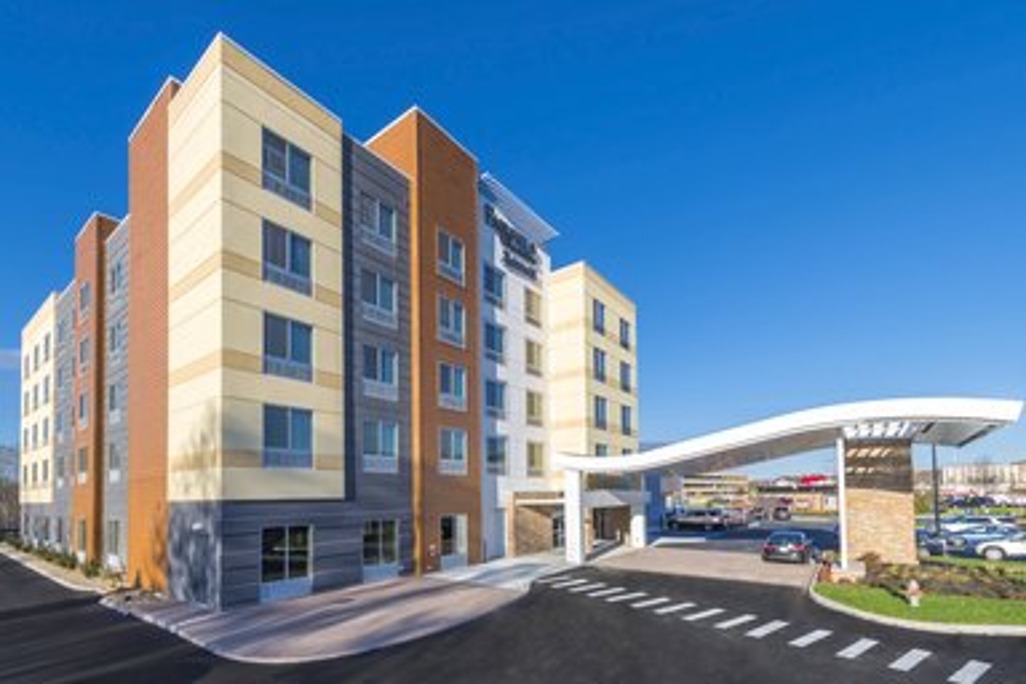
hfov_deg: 104.3
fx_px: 399
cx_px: 513
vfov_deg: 81.2
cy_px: 342
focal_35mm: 14
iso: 100
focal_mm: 14
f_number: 16
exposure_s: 1/60
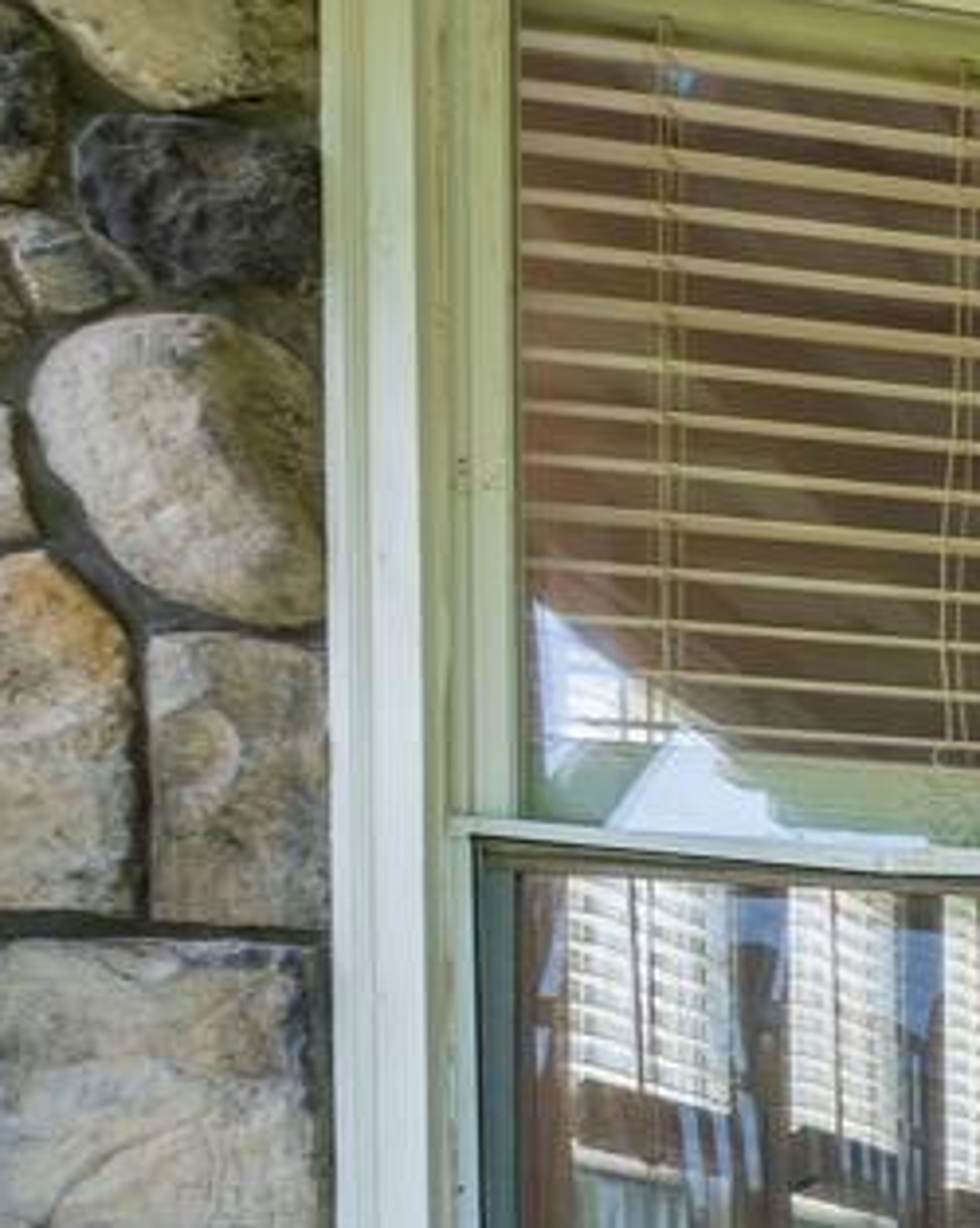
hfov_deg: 8.6
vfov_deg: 21.0
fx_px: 3121
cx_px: 3751
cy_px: 1410
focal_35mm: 86
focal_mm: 14
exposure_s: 1/30
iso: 100
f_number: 8
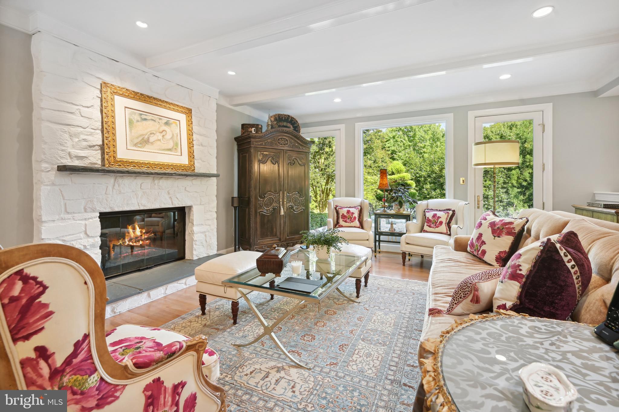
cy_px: 206
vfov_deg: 75.5
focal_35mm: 16
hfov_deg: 98.5
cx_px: 310
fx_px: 266
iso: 200
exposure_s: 1/40
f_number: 8
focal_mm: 15.5
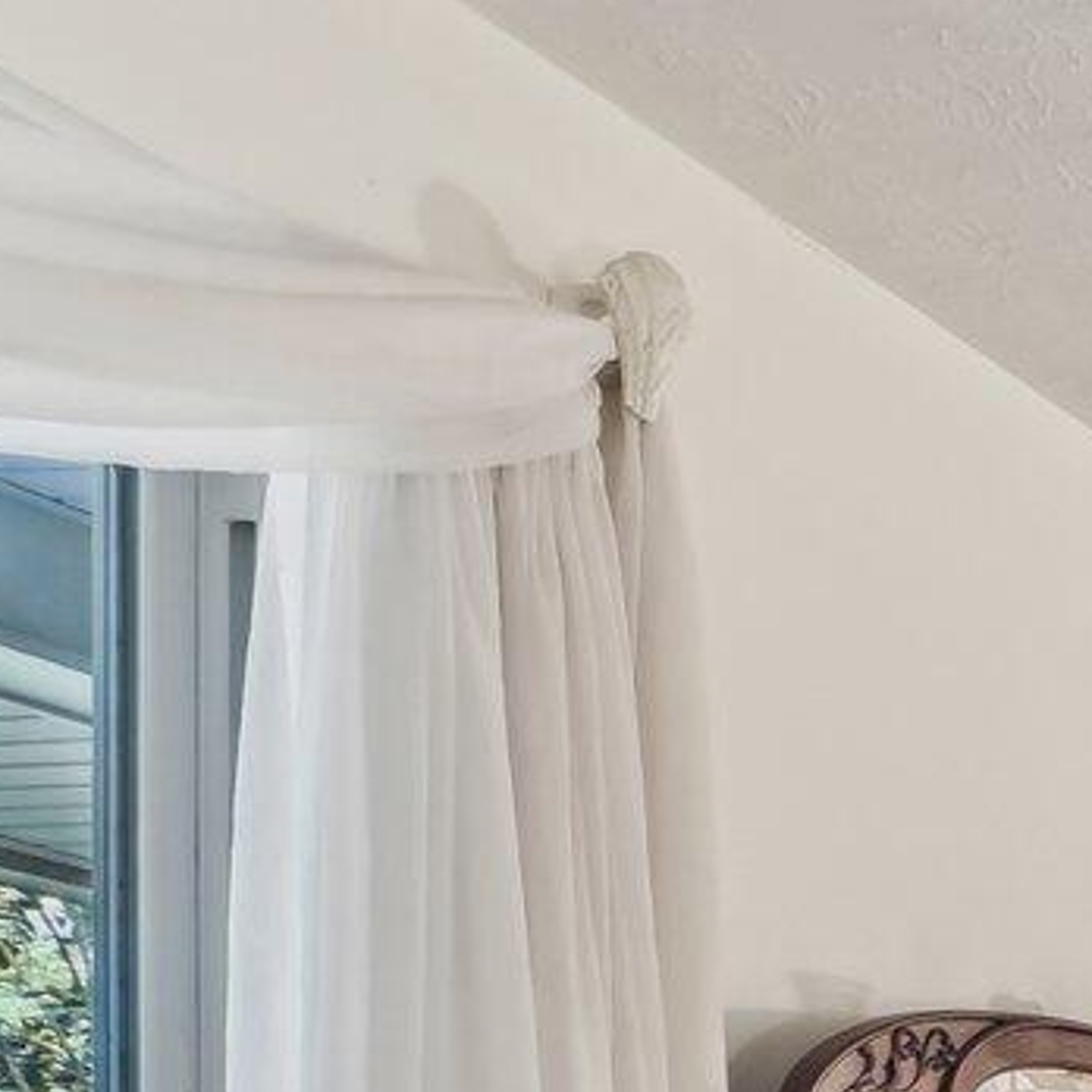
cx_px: 2639
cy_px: 1585
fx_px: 2766
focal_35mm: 78
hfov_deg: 14.4
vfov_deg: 19.7
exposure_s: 1/3.33
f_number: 8
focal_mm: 15.5
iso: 400
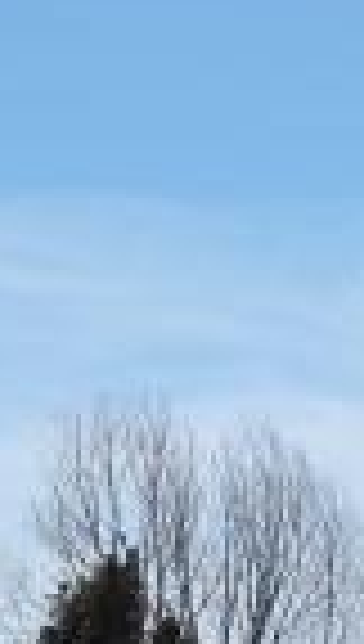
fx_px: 3567
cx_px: -54
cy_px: 739
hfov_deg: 5.8
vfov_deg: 10.2
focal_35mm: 209
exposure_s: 1/1250
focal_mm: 7.7
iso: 100
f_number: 3.8
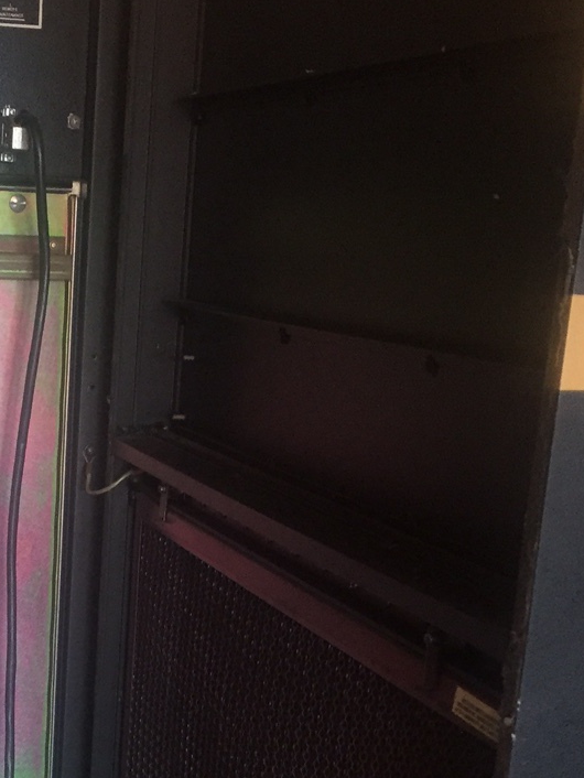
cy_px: 639
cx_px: 13
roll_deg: -2.6
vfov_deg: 28.3
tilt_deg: -14.7
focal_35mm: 67
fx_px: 1506
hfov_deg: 21.3
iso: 125
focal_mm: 4.15
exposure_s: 1/30
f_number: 2.2
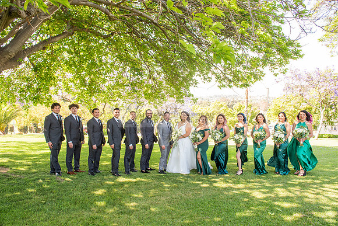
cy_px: 113
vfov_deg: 53.2
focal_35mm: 24
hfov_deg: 73.7
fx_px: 225
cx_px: 169
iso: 500
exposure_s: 1/200
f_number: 6.3
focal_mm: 24
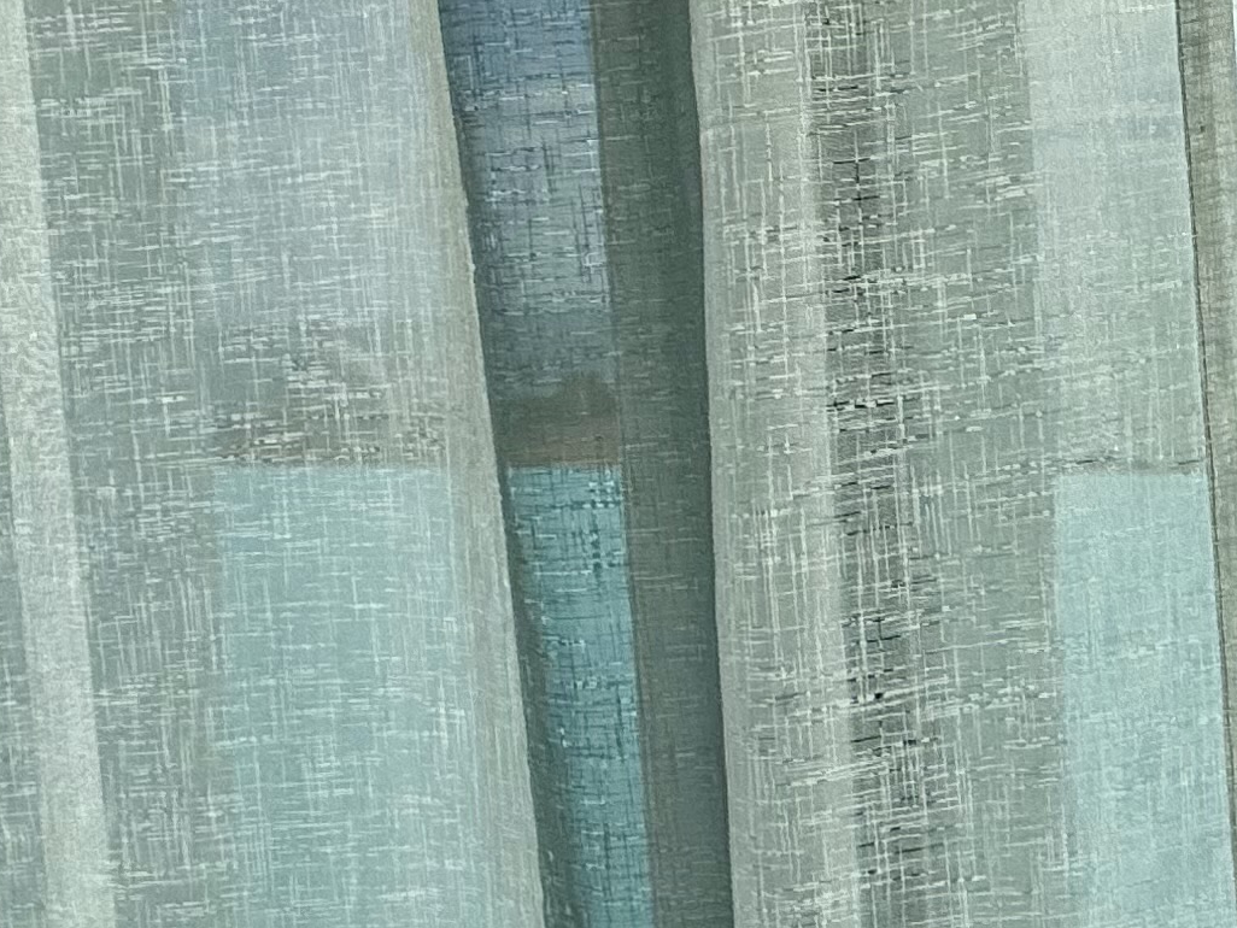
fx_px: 1966
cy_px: 293
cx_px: 1777
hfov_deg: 26.8
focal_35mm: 55
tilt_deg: -1.0
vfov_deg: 26.4
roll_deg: +3.0
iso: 40
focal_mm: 2.22
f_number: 2.2
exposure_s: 1/6173
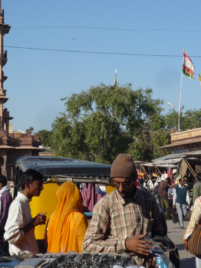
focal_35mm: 93
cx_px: 81
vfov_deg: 21.0
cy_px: 99
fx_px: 720
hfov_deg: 15.9
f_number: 5.6
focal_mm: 8.3
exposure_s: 1/640
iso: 100
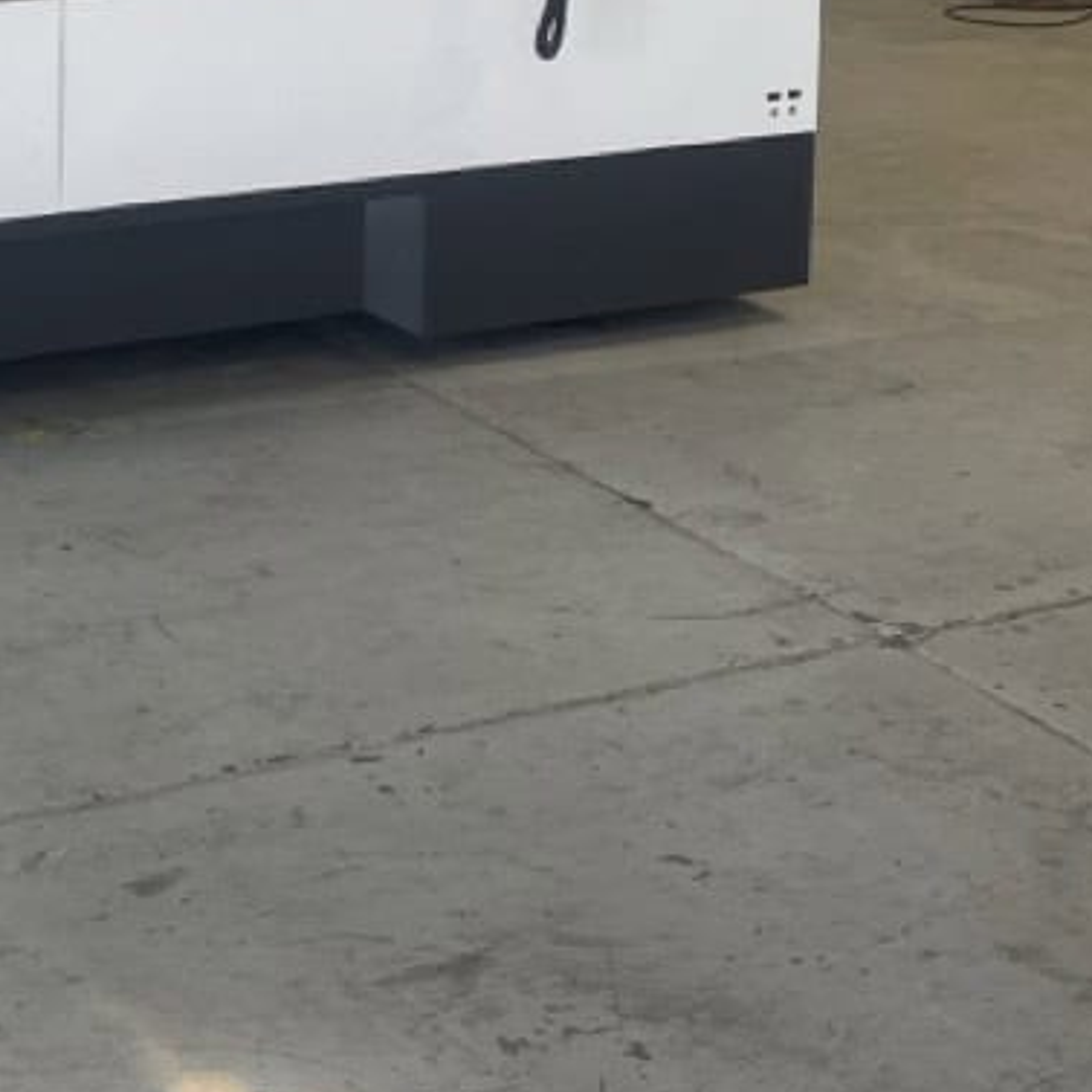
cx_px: -96
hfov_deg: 21.1
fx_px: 2784
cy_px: -168
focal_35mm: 78
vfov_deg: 20.9
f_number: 1.6
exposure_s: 1/121
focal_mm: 4.2
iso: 32
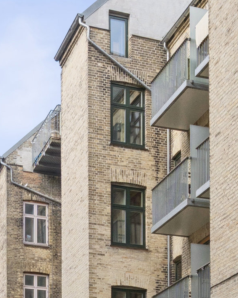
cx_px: 79
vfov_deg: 19.8
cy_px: 429
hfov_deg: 18.0
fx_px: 751
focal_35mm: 85
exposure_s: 1/320
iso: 400
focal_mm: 14.9
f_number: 7.1
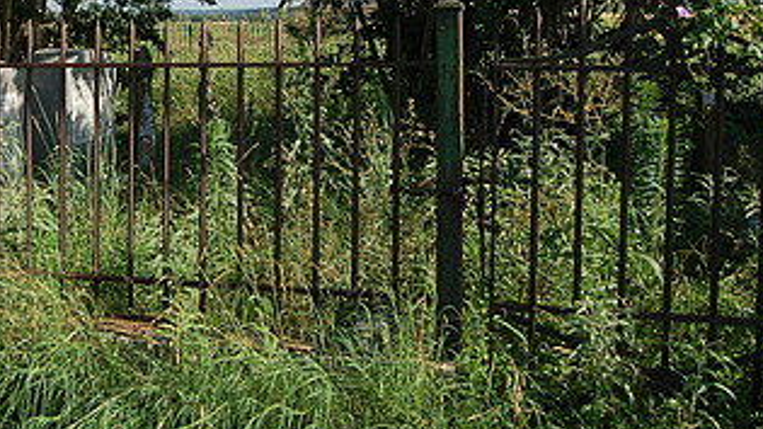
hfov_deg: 37.7
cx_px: 104
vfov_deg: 22.6
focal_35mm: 52
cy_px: 58
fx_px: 1052
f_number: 10
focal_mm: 18
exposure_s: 1/200
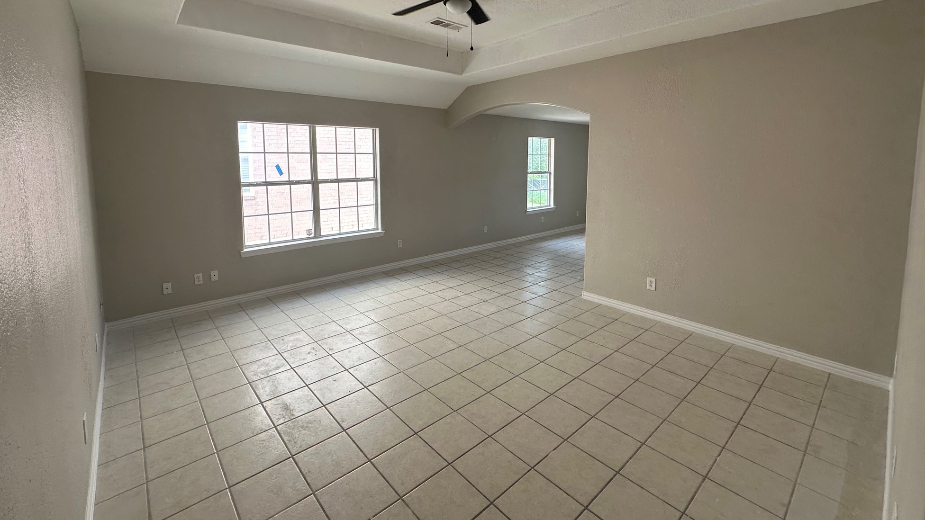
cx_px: 453
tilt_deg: -4.5
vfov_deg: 66.0
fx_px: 392
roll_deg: +0.3
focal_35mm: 16
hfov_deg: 99.4
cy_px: 193
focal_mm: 2.22
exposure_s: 1/99
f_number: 2.2
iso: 64
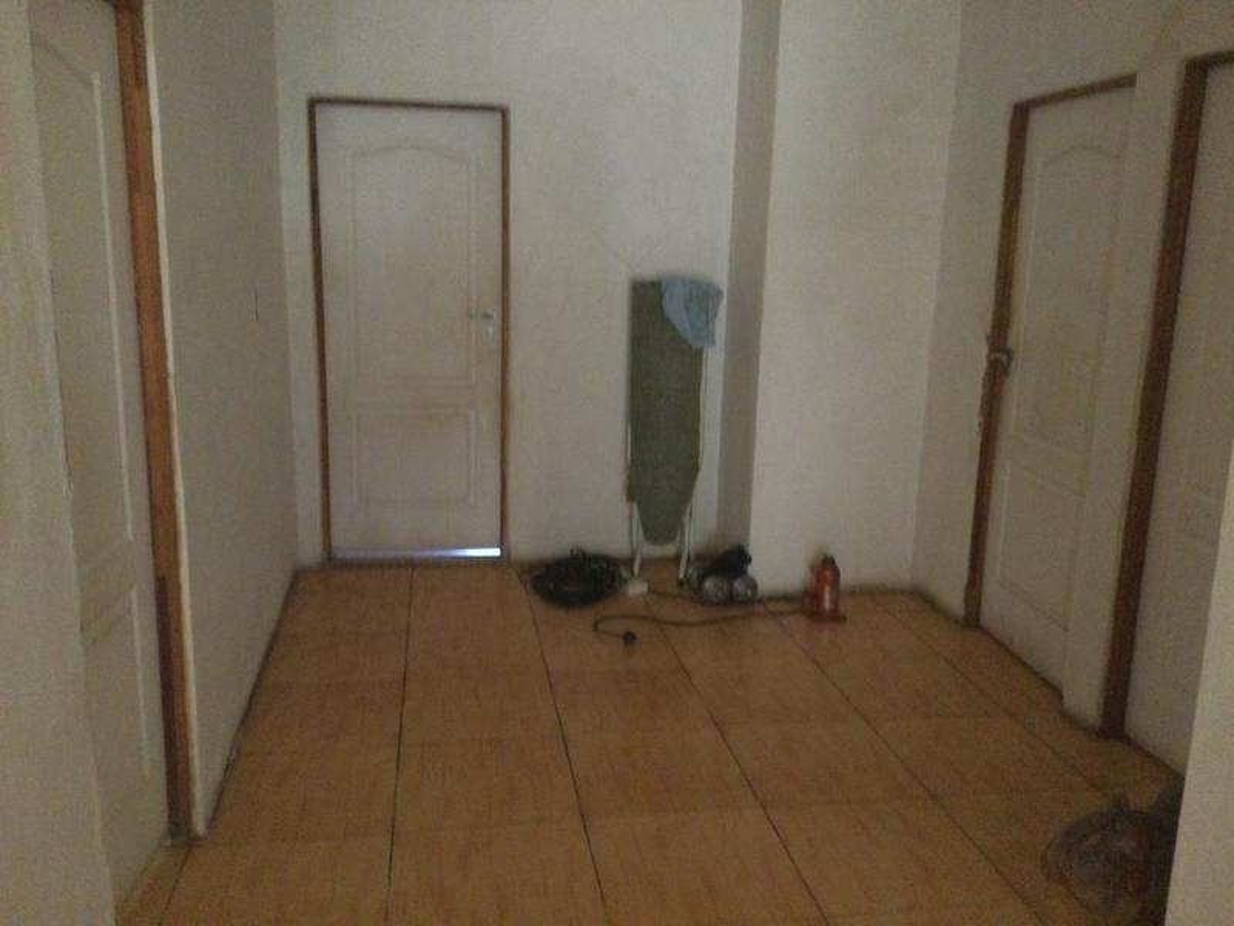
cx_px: 617
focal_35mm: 31
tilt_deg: -11.4
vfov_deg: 45.4
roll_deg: -0.4
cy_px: 463
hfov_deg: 58.4
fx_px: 1105
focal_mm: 3.3
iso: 800
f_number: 2.4
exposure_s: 1/17
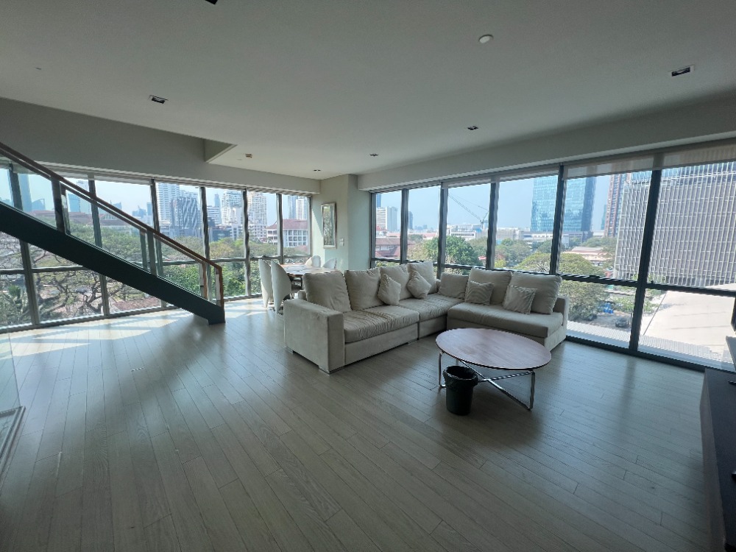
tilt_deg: -7.8
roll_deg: -0.6
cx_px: 368
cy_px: 276
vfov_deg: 89.9
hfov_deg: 106.2
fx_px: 276
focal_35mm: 13
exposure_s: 1/339
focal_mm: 1.57
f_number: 1.8
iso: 32
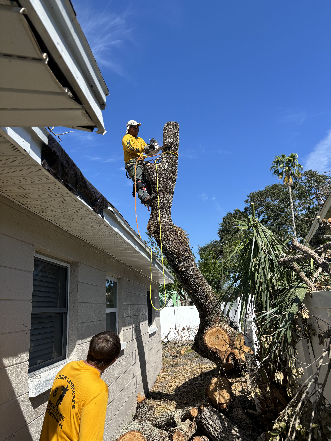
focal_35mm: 26
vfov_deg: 67.3
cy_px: 220
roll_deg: +1.2
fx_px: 331
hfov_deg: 53.1
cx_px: 166
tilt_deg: +12.3
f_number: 1.6
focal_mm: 5.96
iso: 50
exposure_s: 1/2857
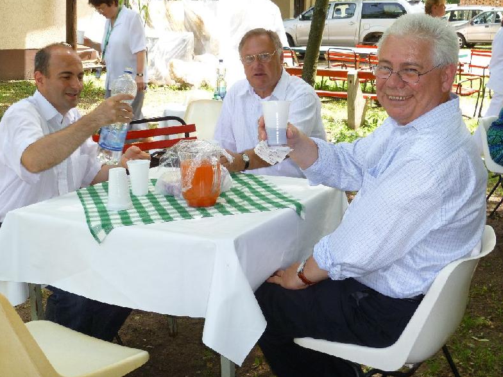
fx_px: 712
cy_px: 186
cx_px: 255
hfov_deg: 38.9
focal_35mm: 49
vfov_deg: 29.7
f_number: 3.5
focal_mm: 8.6
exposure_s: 1/125
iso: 100
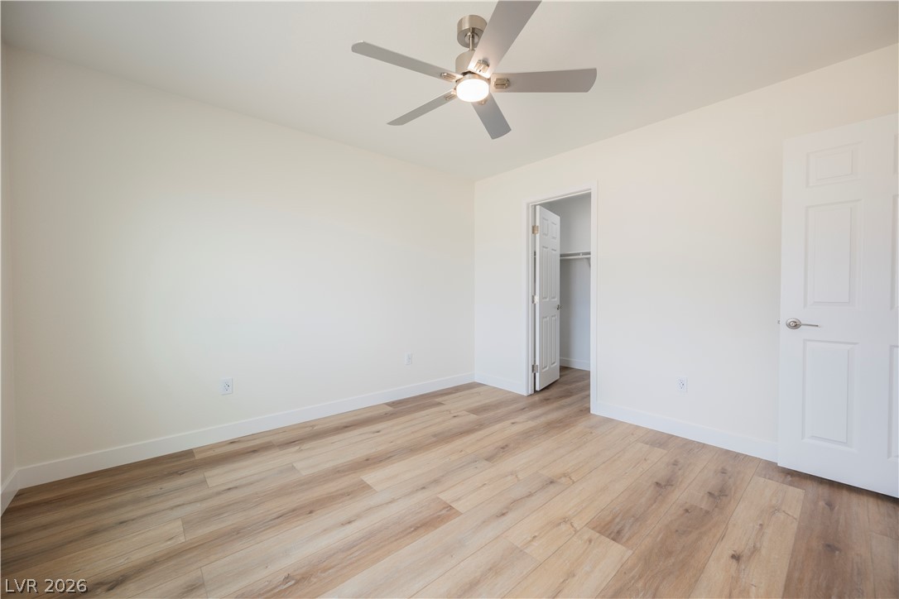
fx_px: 350
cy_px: 300
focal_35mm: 14
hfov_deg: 104.3
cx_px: 450
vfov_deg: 81.2
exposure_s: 1/60
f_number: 5.6
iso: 400
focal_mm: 14
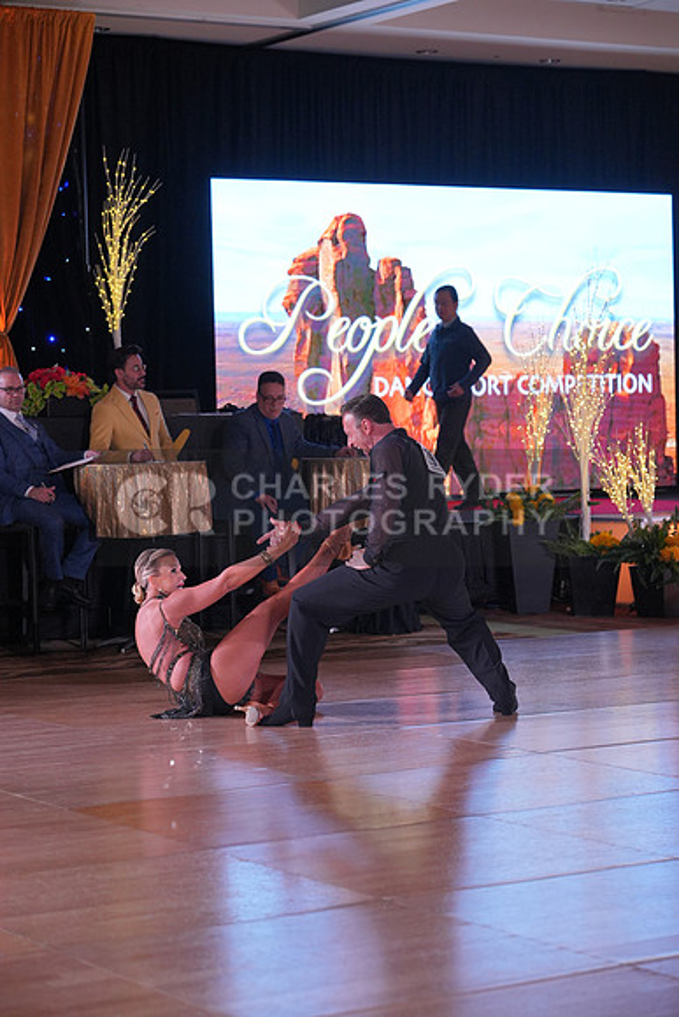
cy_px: 508
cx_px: 340
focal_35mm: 84
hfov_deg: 16.3
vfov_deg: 24.2
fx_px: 2375
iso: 1600
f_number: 4
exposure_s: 1/400
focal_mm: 84
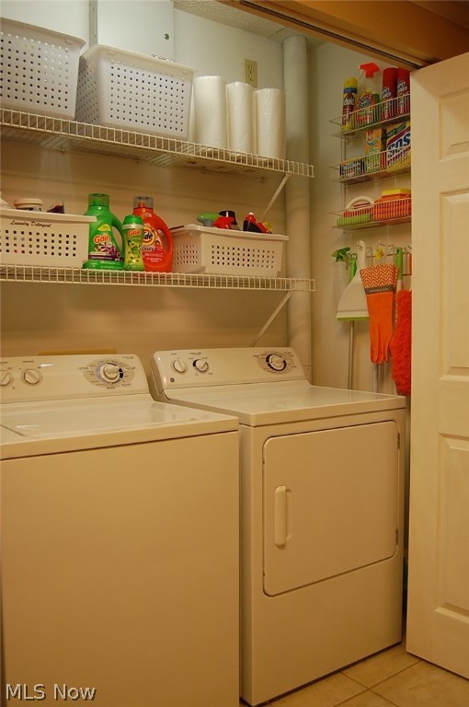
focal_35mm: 30
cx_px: 234
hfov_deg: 43.5
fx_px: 588
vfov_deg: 62.0
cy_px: 354
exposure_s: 1/50
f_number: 3.8
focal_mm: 20
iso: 400
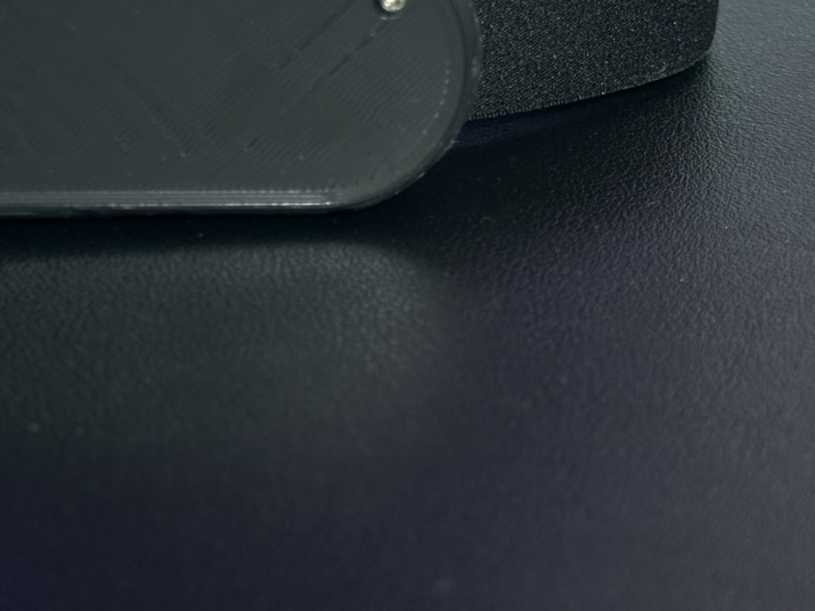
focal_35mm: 94
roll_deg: +0.3
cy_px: 63
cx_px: 101
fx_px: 2213
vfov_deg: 15.5
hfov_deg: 20.5
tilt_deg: -18.6
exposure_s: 1/57
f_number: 1.78
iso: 160
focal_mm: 6.86
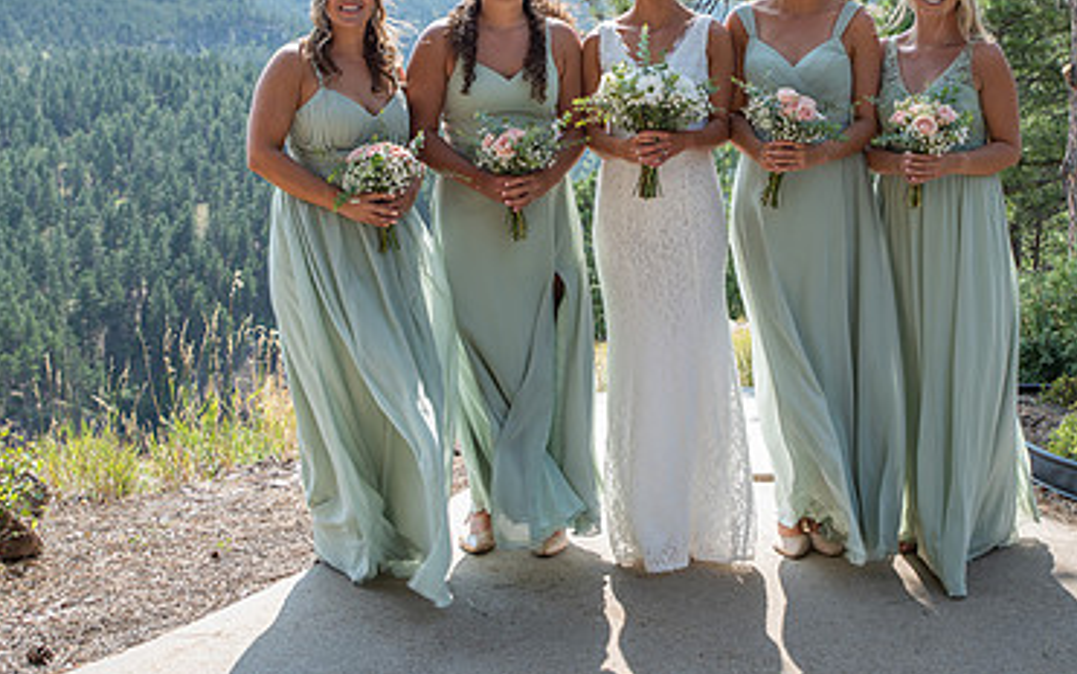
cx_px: 644
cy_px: 141
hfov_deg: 39.4
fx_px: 1497
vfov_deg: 25.0
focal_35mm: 51
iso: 125
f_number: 4.5
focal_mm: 32
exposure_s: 1/160
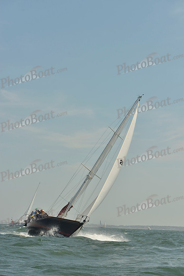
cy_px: 138
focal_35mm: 85
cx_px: 92
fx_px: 651
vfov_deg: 23.9
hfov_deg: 16.1
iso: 200
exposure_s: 1/1250
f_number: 8
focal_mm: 85
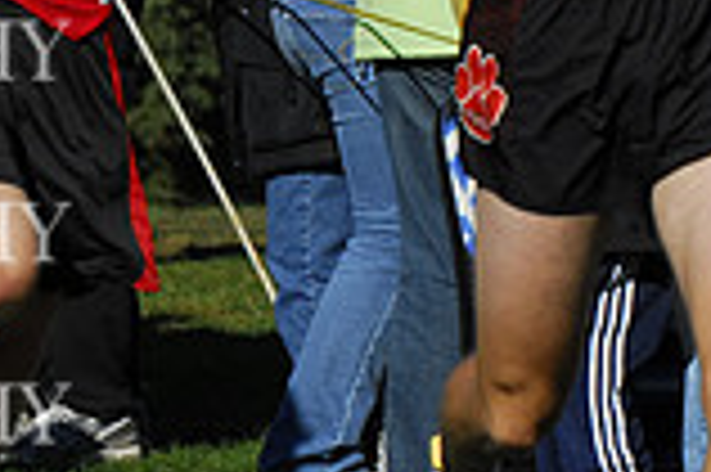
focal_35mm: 746
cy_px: -40
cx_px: -580
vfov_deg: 1.8
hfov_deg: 2.8
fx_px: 14715
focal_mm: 135
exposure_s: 1/1600
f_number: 7.1
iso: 400
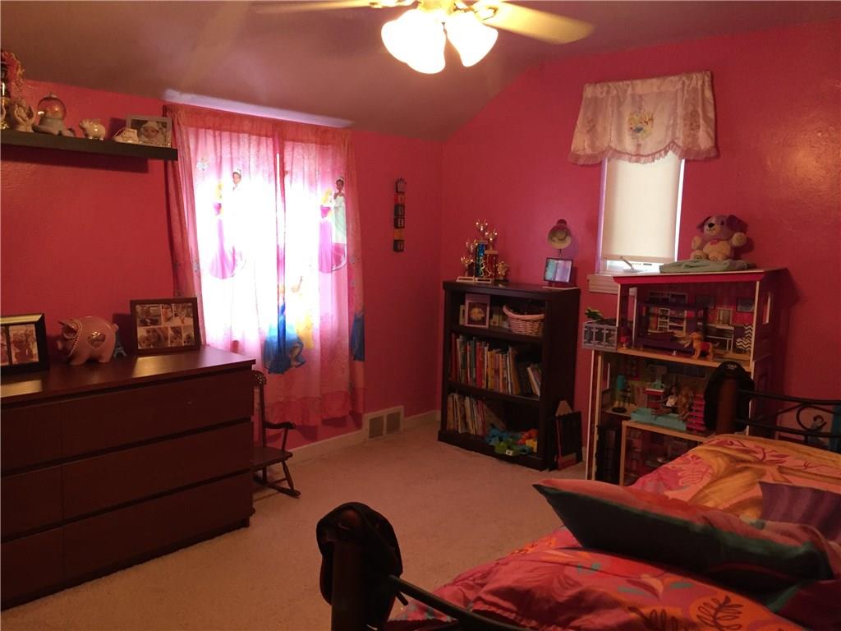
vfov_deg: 48.2
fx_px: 705
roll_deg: -1.3
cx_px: 420
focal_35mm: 29
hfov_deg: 61.7
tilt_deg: -9.5
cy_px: 316
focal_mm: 4.15
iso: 160
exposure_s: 1/30
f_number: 2.2
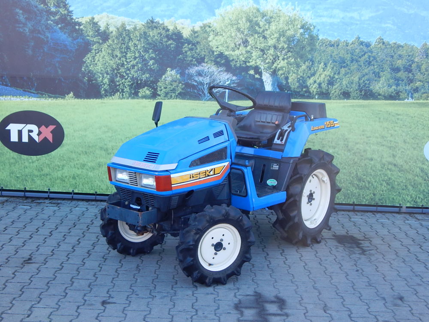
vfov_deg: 30.3
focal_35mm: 48
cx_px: 214
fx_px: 595
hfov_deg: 39.7
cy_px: 161
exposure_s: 1/100
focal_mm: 8.6
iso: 125
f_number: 3.7
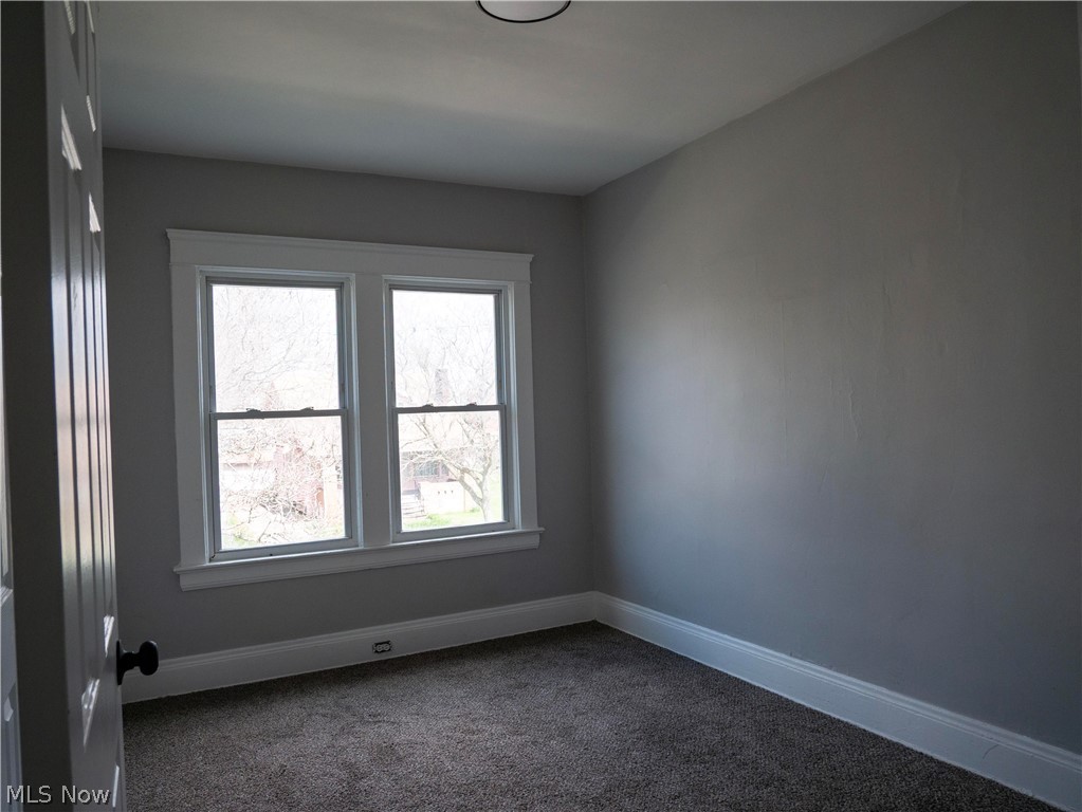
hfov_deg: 71.6
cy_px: 406
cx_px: 541
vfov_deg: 56.8
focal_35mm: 24
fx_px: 750
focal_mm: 12
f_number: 4.5
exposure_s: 1/200
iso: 200
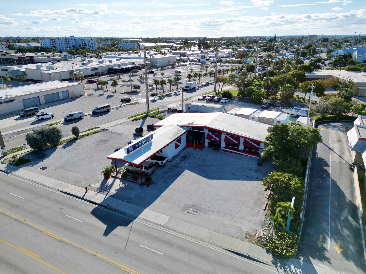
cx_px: 183
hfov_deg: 71.6
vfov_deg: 56.8
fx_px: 254
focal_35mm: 24
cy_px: 137
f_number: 1.7
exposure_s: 1/5000
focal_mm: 6.72
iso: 140
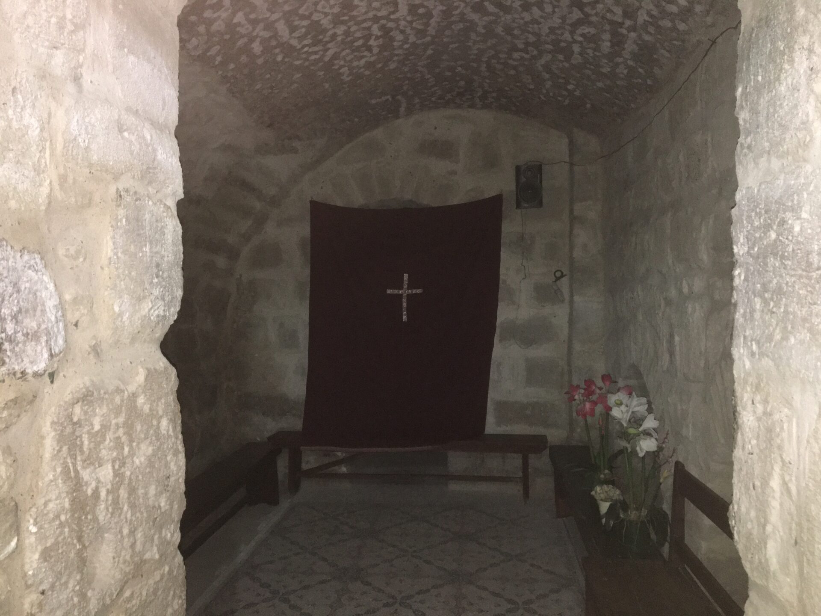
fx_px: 688
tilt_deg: -1.7
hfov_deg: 61.7
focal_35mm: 29
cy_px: 308
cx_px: 410
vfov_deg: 48.2
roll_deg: +0.8
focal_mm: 4.15
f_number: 2.2
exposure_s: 1/17
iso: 250
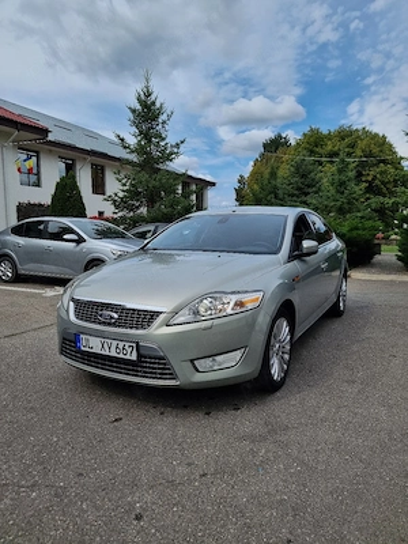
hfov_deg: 56.8
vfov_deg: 71.6
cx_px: 204
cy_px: 272
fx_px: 377
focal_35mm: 24
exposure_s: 1/2500
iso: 50
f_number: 1.8
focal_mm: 6.7
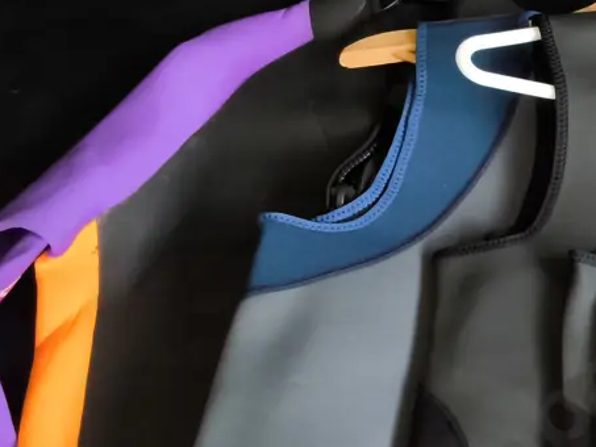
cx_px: 657
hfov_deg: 28.7
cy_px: 344
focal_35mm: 61
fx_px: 1051
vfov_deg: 23.7
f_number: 2
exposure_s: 1/100
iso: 400
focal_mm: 2.87
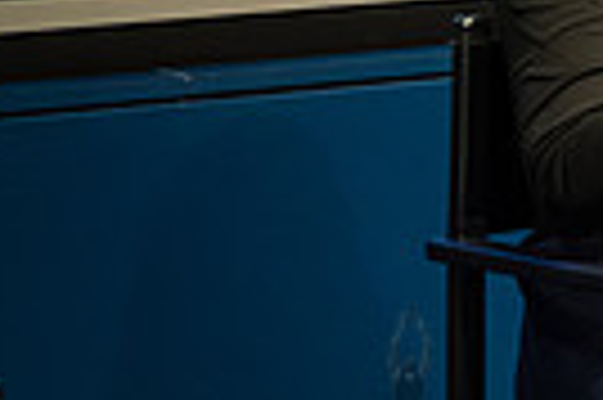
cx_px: 1274
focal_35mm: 313
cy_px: -331
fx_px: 5236
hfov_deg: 6.4
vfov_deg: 4.3
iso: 6400
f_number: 3.5
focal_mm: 67
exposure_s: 1/200
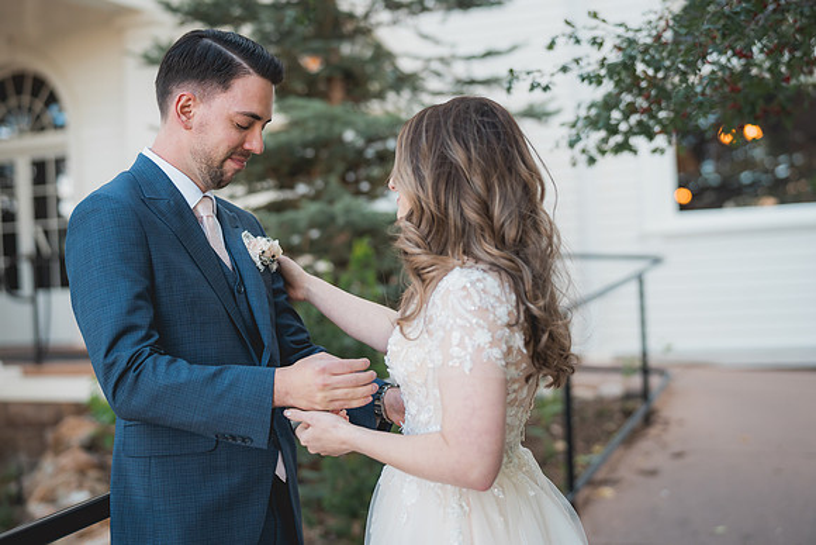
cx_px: 408
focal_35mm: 55
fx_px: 1238
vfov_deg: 24.8
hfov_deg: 36.5
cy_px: 272
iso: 400
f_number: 1.8
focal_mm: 50
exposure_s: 1/800
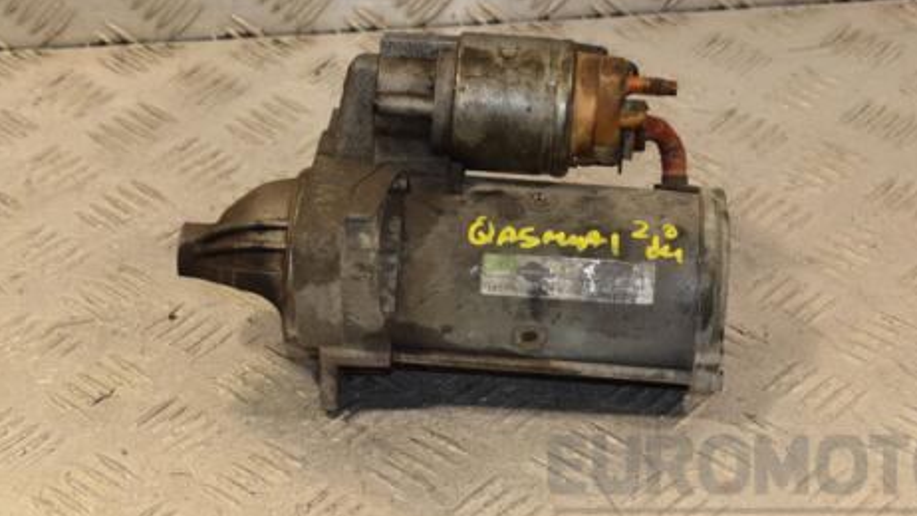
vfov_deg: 12.4
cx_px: 510
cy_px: 200
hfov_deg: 21.8
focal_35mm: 98
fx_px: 2383
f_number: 7.1
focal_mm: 48
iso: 800
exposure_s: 1/200
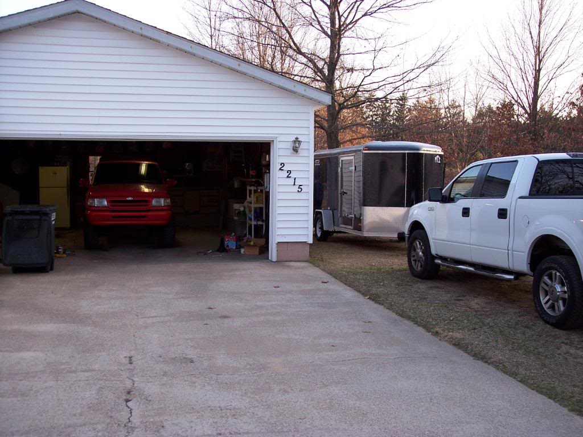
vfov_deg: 36.8
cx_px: 292
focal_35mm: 39
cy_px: 218
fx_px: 657
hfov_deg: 47.9
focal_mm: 8
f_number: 3.4
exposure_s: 1/90
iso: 100
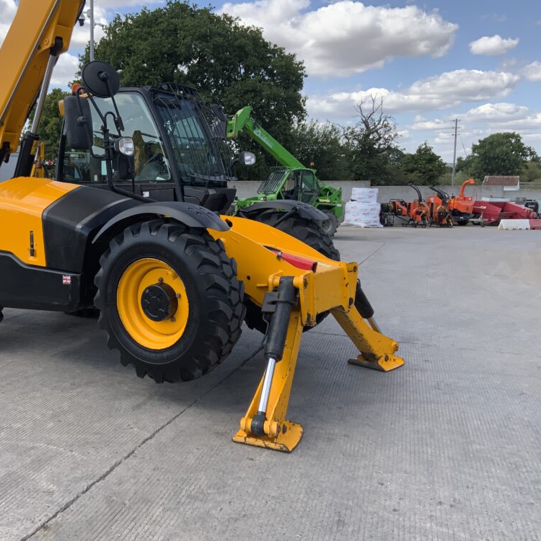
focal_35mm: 35
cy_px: 265
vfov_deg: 47.2
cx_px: 177
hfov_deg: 46.4
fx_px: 619
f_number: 1.8
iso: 16
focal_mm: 3
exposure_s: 1/842
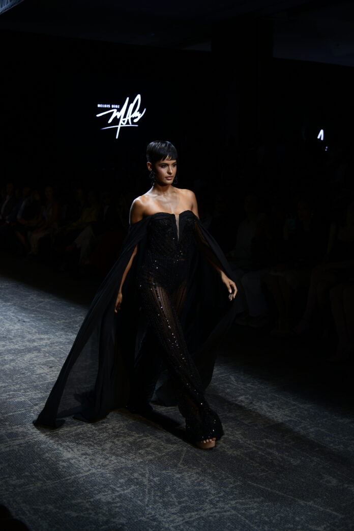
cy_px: 266
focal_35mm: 40
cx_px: 177
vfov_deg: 48.5
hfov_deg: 33.4
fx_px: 590
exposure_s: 1/160
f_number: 4
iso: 800
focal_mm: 40
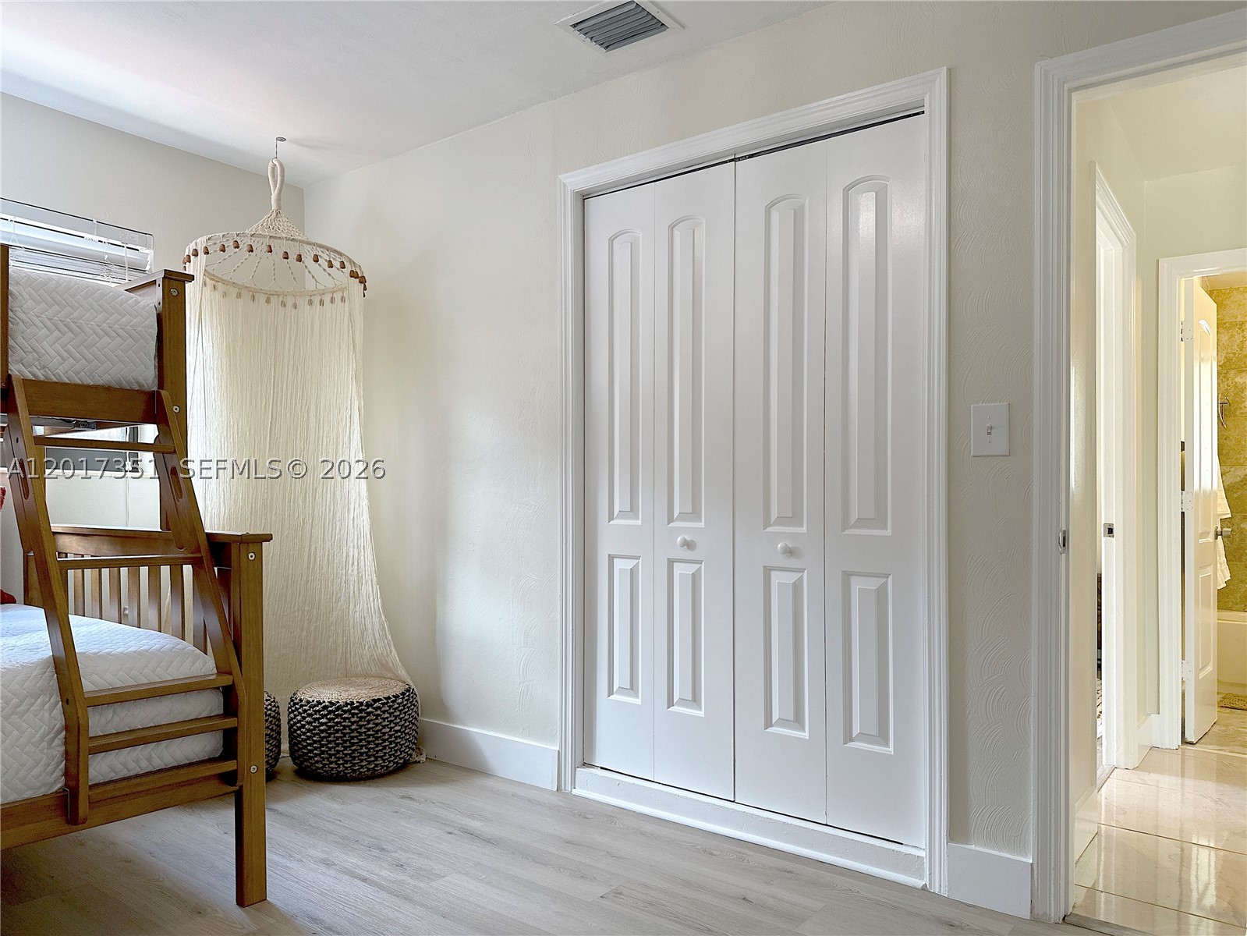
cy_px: 468
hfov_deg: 71.6
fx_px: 865
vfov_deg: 56.8
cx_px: 624
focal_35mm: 24
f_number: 1.78
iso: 200
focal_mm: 6.86
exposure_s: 1/120
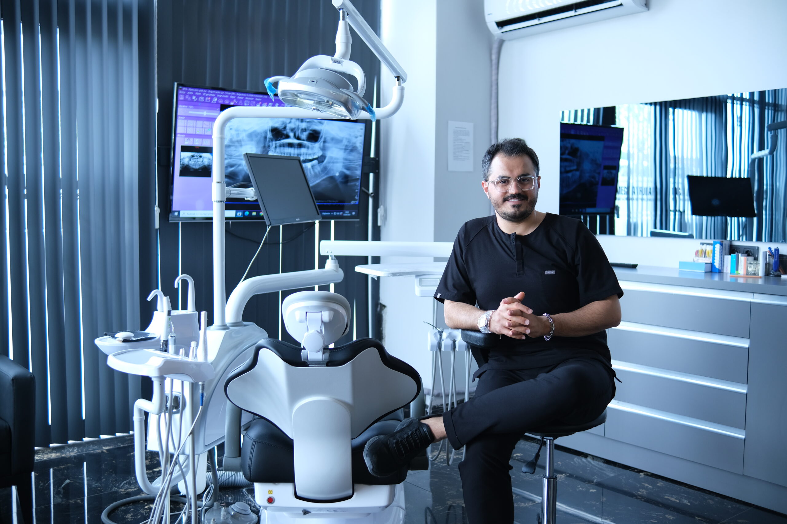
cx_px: 394
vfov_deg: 37.9
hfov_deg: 54.4
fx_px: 765
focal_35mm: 35
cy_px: 262
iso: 320
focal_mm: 23
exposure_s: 1/100
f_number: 2
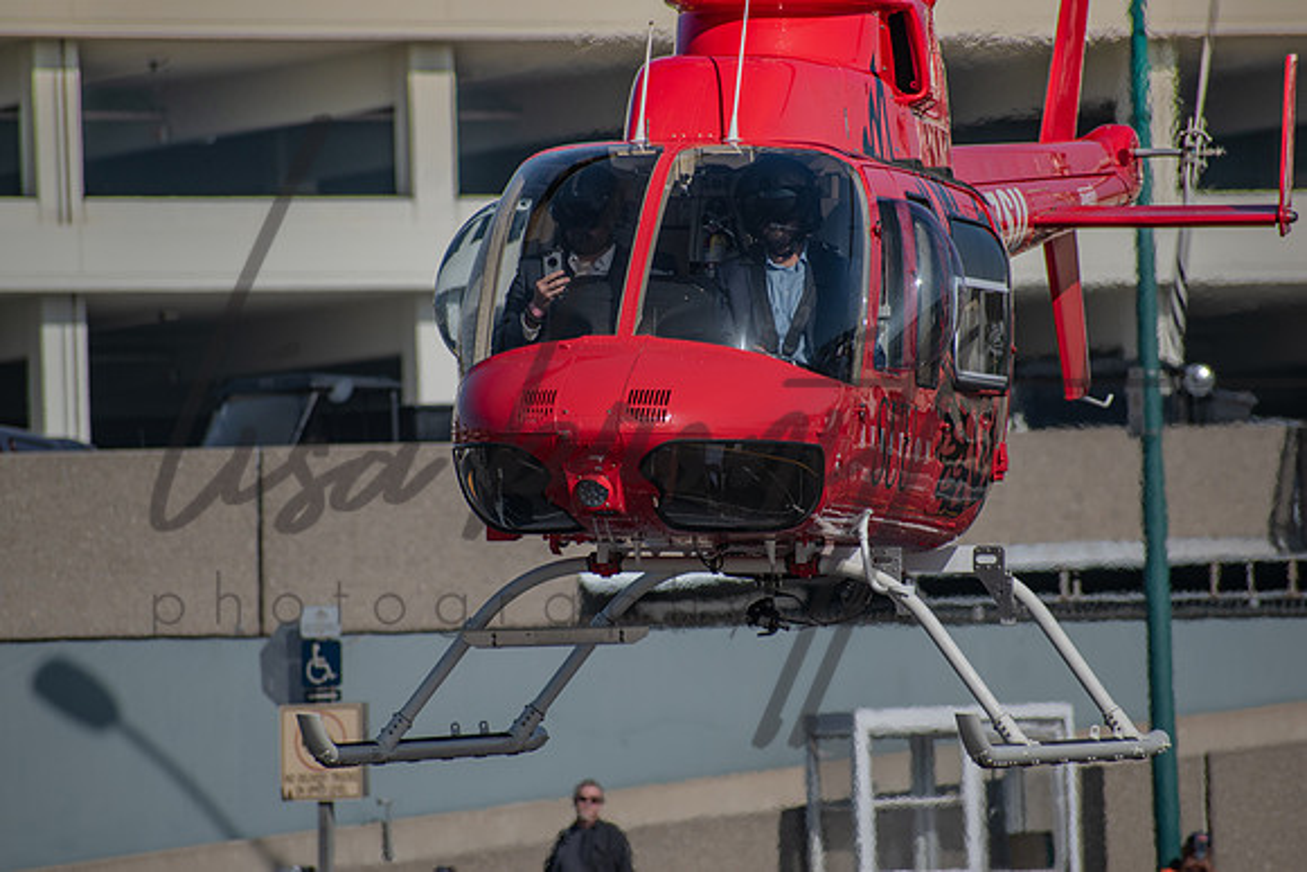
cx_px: 654
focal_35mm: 450
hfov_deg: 4.6
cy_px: 436
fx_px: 16341
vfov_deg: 3.1
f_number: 6.3
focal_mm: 300
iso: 100
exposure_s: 1/1000
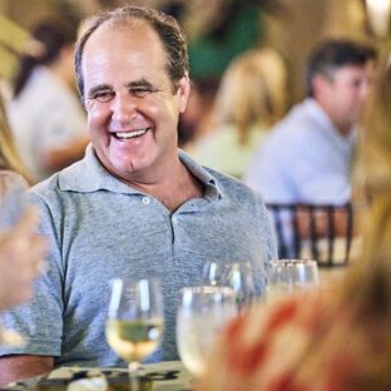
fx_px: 3029
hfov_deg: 7.4
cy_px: 154
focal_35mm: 237
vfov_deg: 7.4
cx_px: 85
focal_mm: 145
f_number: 2.8
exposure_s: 1/100
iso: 3200
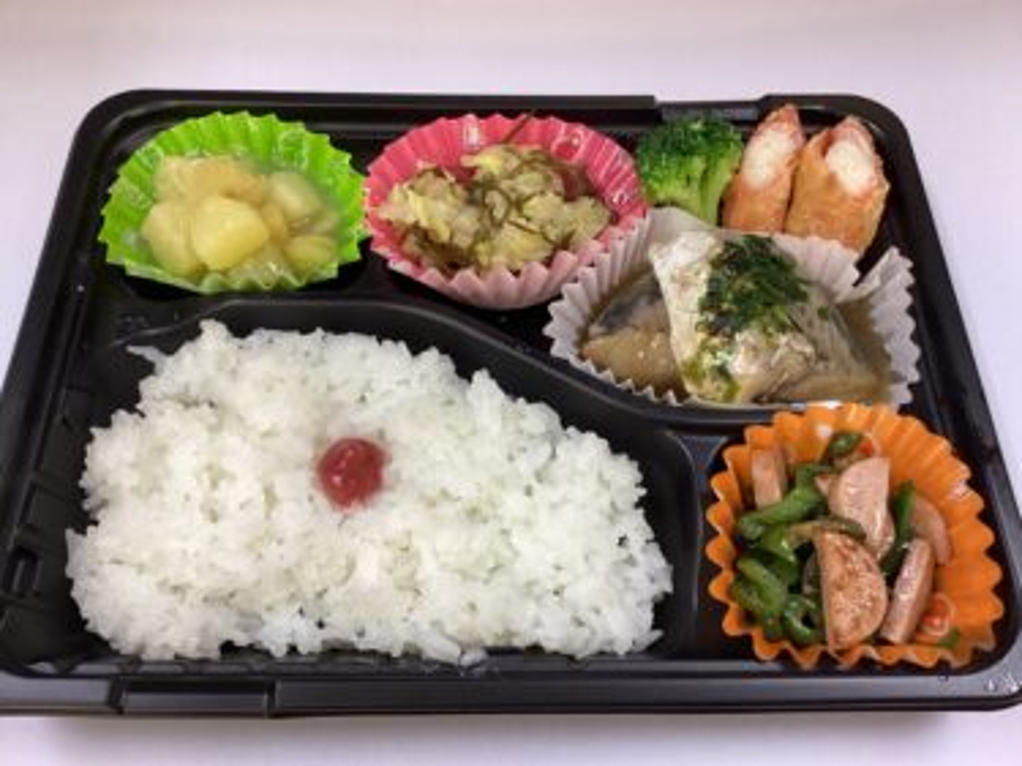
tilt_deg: -60.0
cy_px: 383
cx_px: 511
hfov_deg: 58.4
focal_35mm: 31
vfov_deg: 45.4
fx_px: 915
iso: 125
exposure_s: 1/60
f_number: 2.4
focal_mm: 3.3
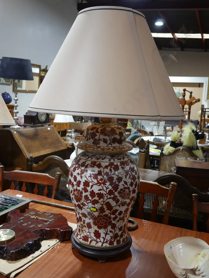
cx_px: 104
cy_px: 139
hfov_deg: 41.8
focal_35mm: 34
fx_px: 273
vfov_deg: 53.9
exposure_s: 1/60
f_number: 4
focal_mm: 17
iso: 500
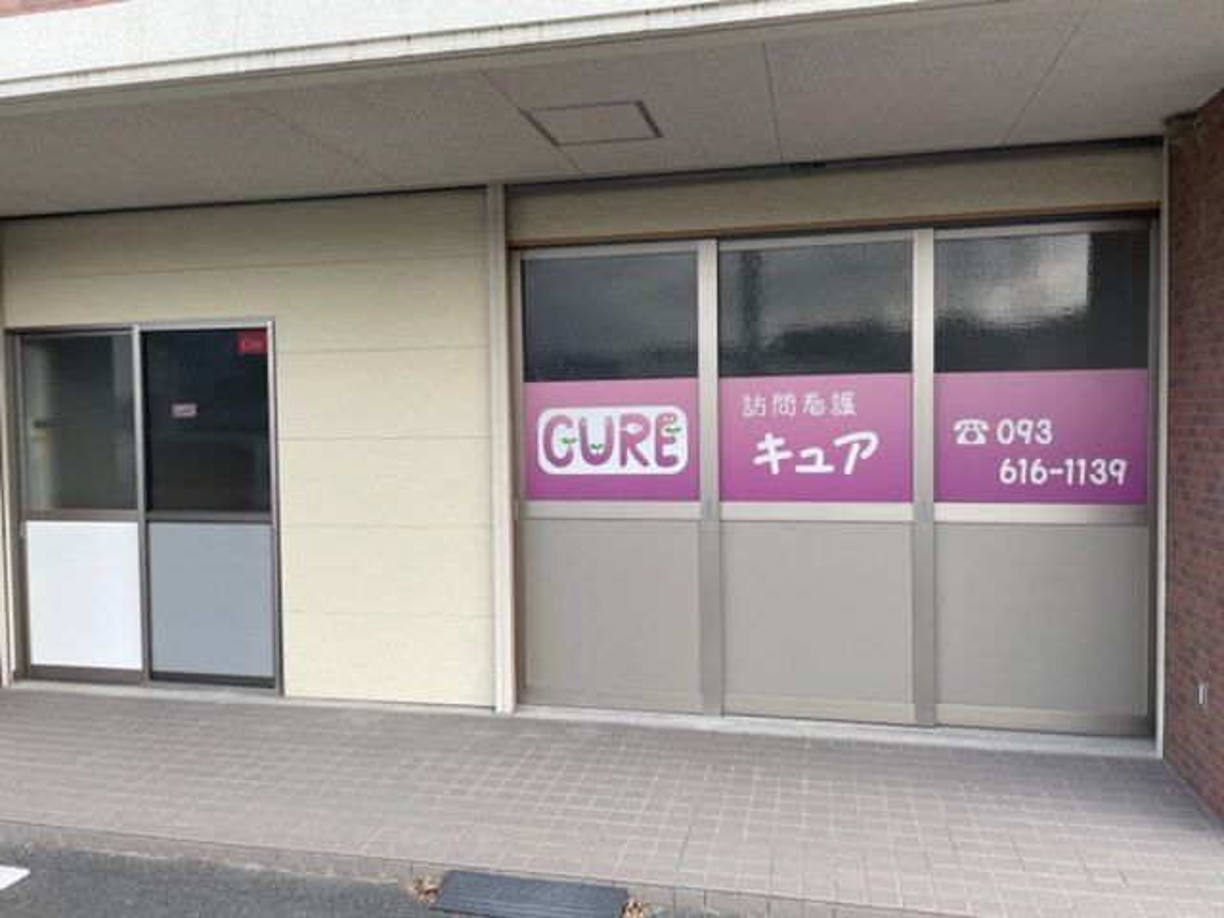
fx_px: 919
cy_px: 459
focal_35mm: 26
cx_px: 612
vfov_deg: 53.1
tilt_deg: -1.4
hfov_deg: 67.3
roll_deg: +1.5
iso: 32
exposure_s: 1/267
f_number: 1.6
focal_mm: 4.2
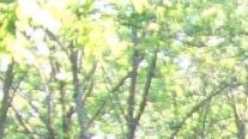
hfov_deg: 6.9
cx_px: 746
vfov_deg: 4.0
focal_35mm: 281
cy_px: 588
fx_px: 1846
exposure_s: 1/60
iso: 80
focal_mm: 6.1
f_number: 2.8
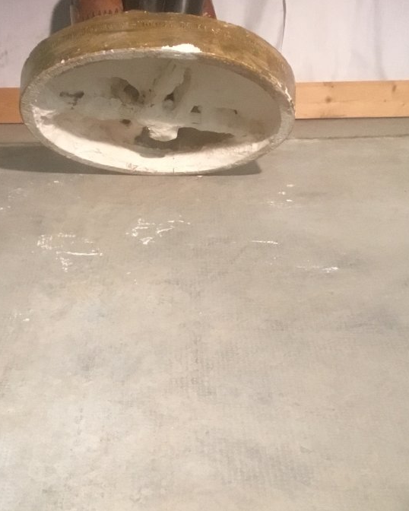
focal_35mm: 54
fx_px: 817
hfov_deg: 27.9
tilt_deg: -27.1
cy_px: 303
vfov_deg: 34.6
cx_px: 138
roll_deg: -0.3
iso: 250
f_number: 2.4
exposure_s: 1/33
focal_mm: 3.3
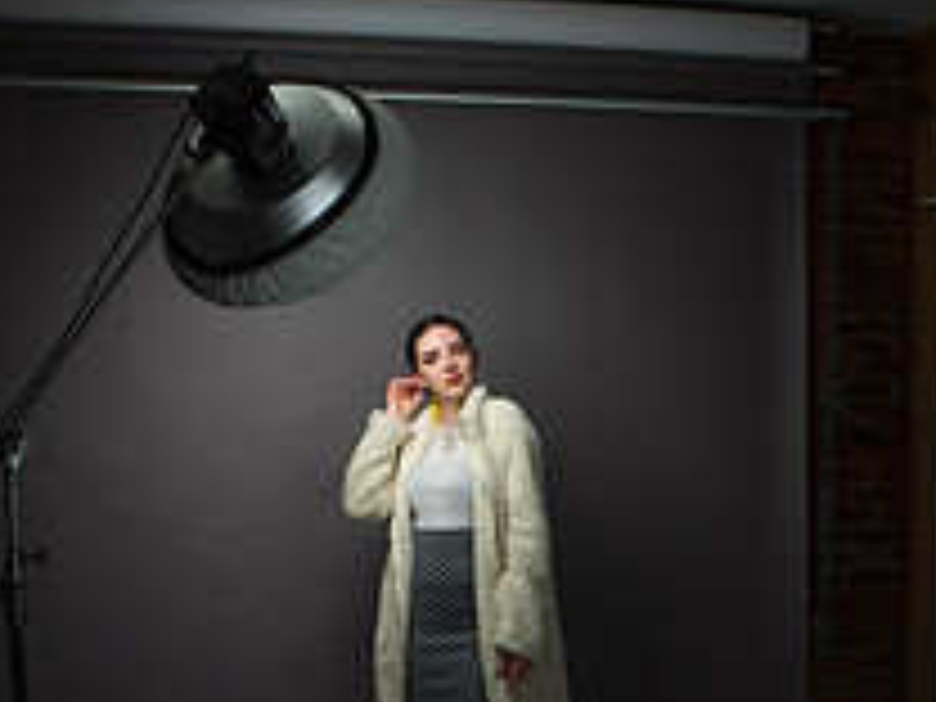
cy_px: 522
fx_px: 1352
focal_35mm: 50
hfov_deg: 38.0
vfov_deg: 28.7
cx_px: 558
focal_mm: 24
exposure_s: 1/160
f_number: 9
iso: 100
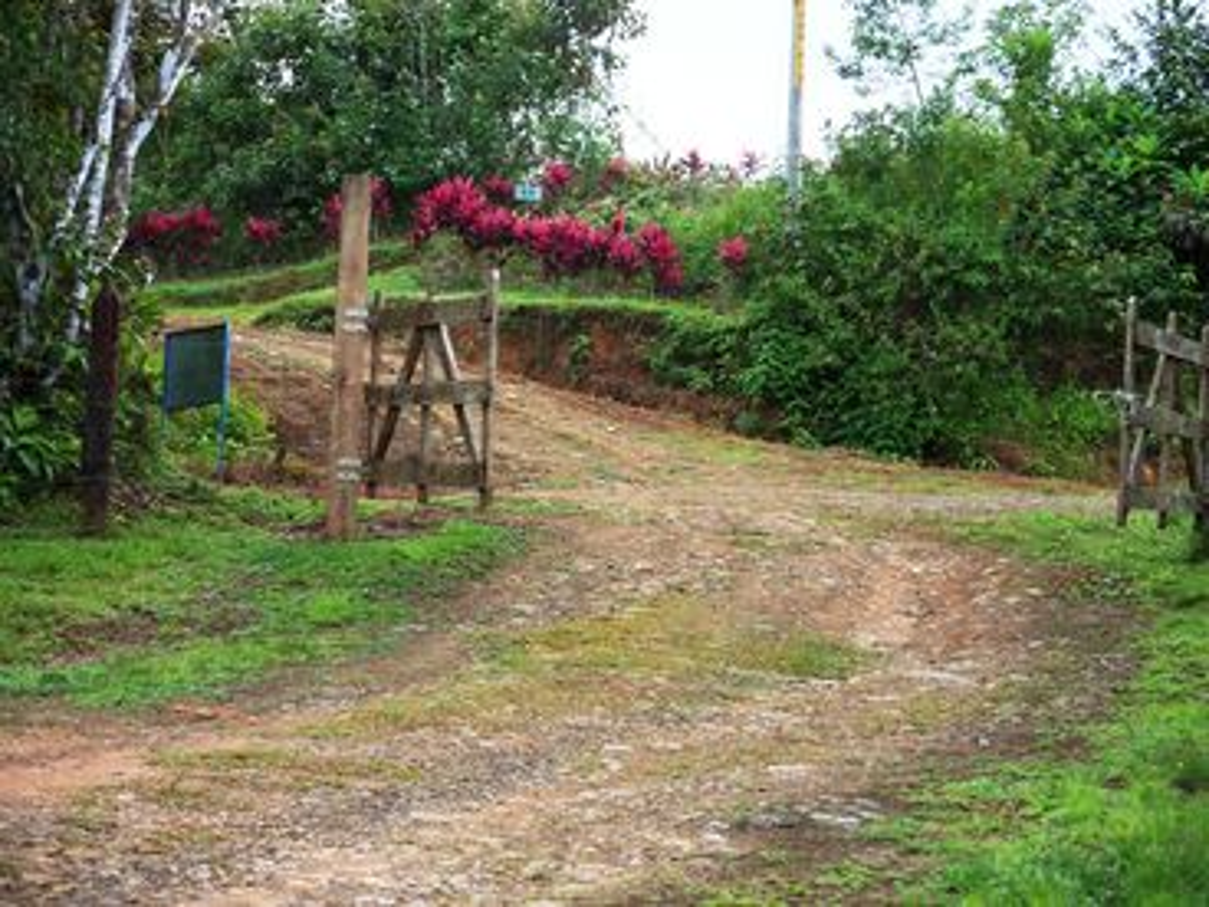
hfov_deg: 20.4
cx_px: 604
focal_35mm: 96
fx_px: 3353
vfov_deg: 15.4
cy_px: 454
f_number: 3.6
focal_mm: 20.3
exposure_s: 1/100
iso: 64
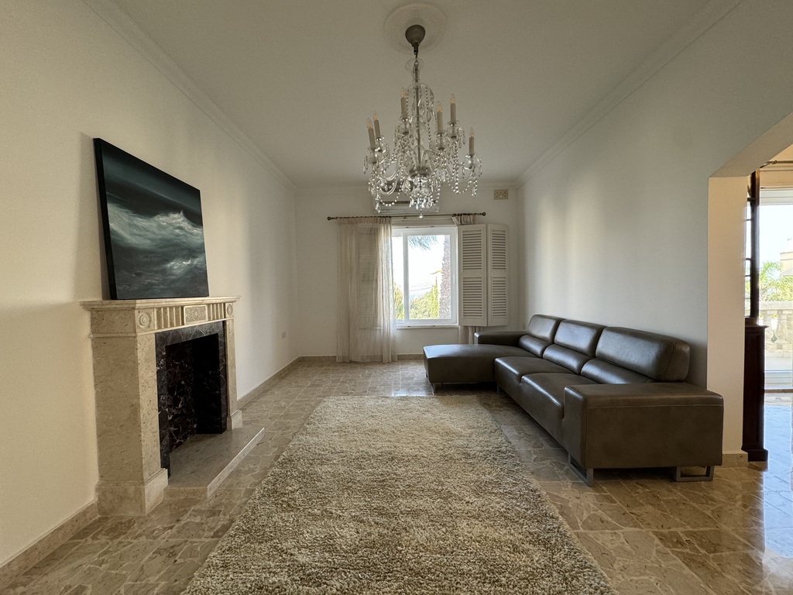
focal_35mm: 14
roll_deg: +0.6
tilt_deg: -1.2
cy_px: 298
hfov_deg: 102.1
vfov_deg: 85.7
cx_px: 396
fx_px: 321
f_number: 2.2
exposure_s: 1/99
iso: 125
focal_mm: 2.22
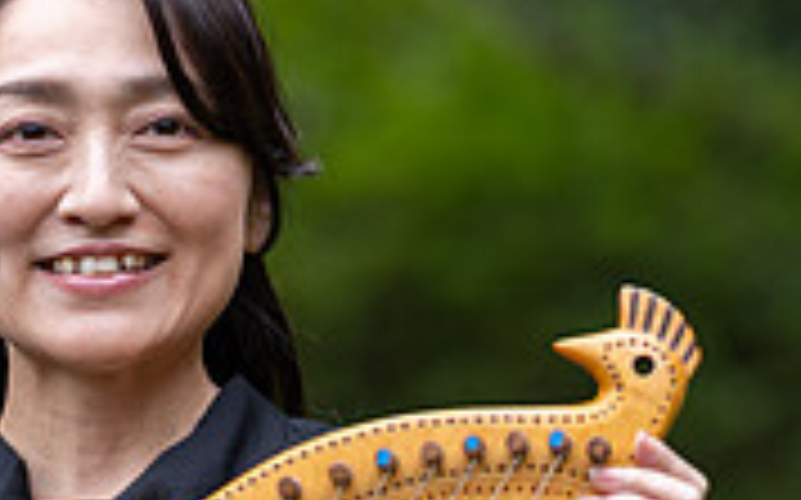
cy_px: 694
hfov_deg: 7.8
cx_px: 153
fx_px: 5890
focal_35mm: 270
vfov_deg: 4.8
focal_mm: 105
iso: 140
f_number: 2.2
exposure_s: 1/250
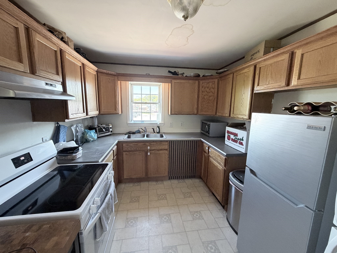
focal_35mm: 14
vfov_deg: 85.7
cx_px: 168
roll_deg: -0.6
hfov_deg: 102.1
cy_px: 126
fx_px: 136
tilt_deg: -9.1
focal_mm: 2.22
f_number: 2.2
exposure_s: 1/60
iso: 320
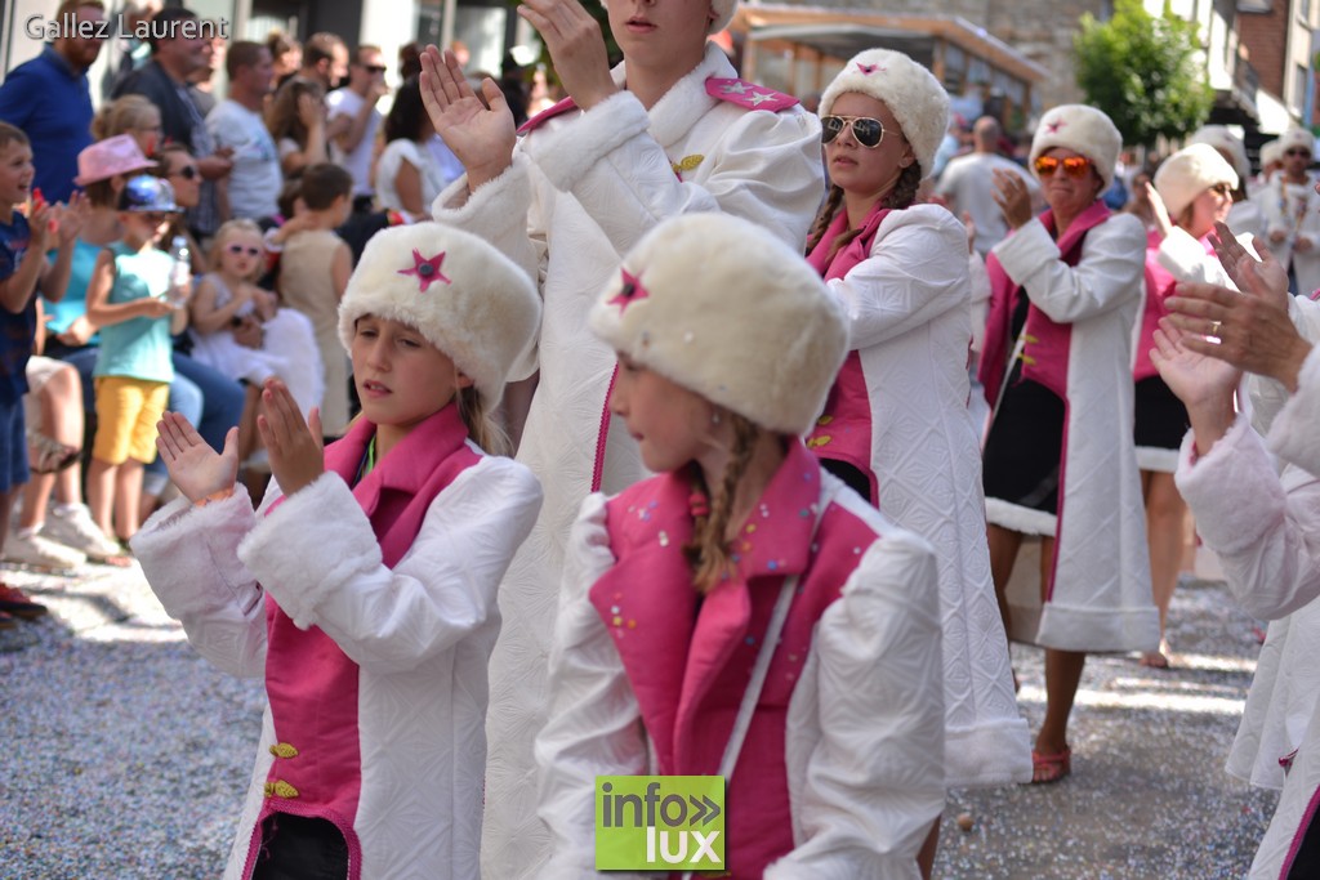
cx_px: 660
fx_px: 2750
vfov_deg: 18.2
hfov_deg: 27.0
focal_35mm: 75
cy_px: 440
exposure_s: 1/500
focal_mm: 50
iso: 100
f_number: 3.2
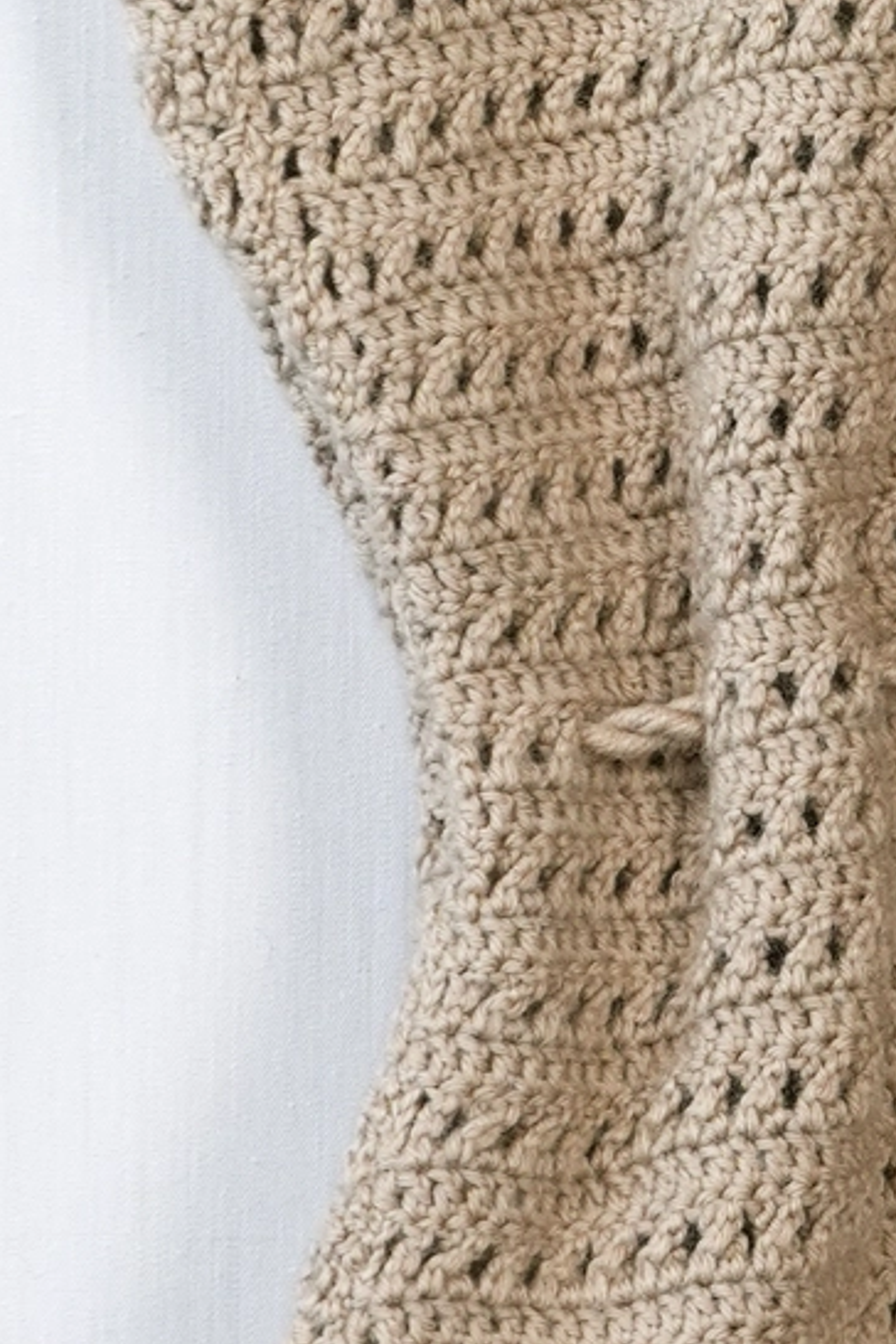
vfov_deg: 4.1
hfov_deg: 2.7
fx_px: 18614
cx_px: 1553
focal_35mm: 499
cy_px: 453
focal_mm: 63
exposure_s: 1/50
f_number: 7.1
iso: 320
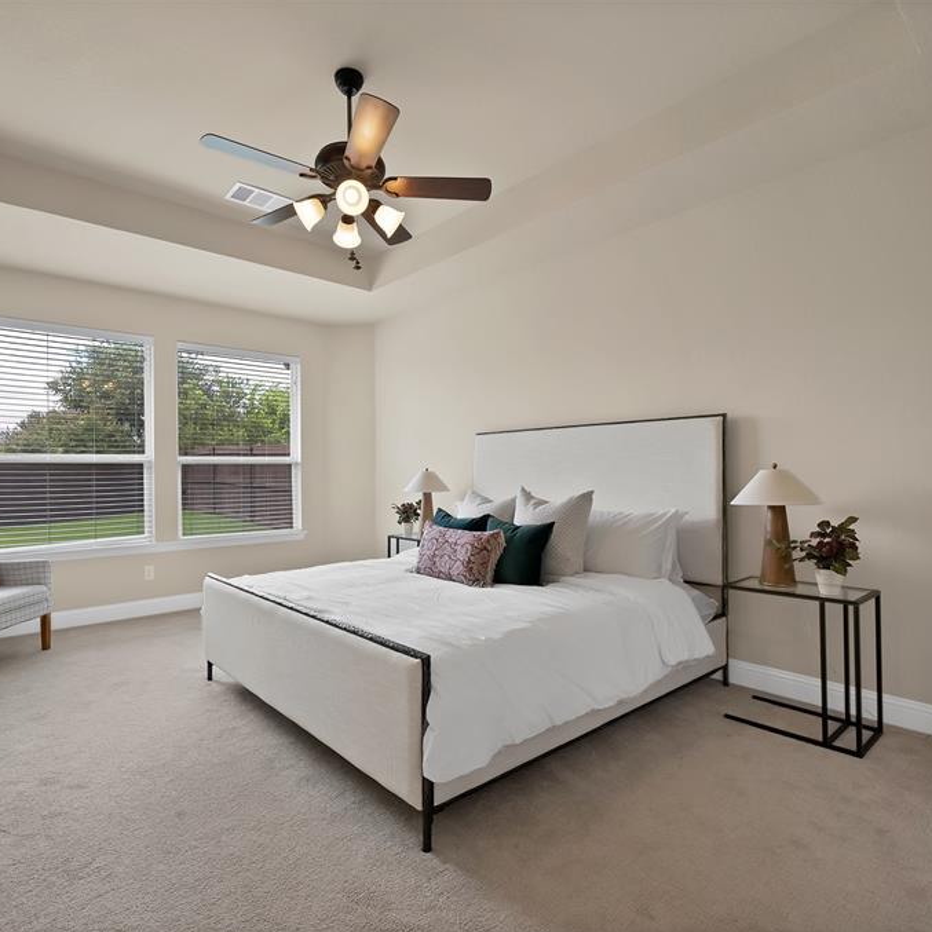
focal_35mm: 18
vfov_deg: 80.7
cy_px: 469
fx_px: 548
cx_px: 441
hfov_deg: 80.7
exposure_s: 1/15
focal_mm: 14
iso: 640
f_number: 9
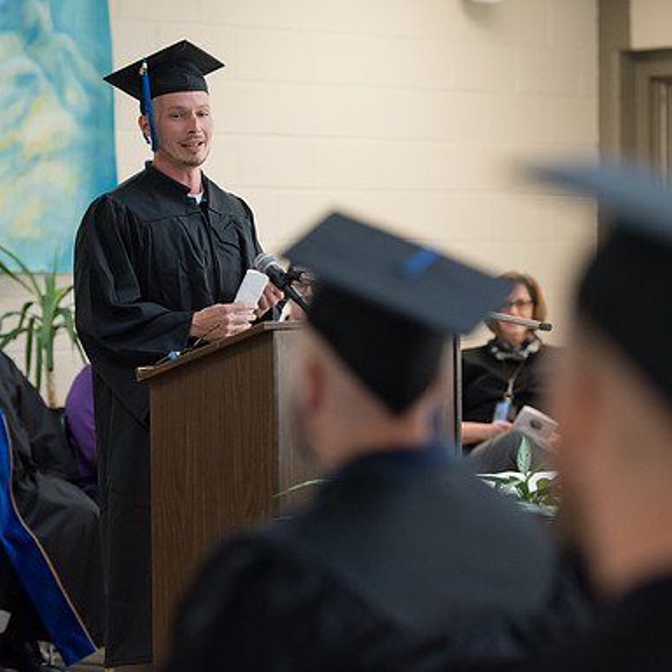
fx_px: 3382
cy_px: 335
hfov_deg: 11.3
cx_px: 385
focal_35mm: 154
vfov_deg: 11.3
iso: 3200
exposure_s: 1/200
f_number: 3.2
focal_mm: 120
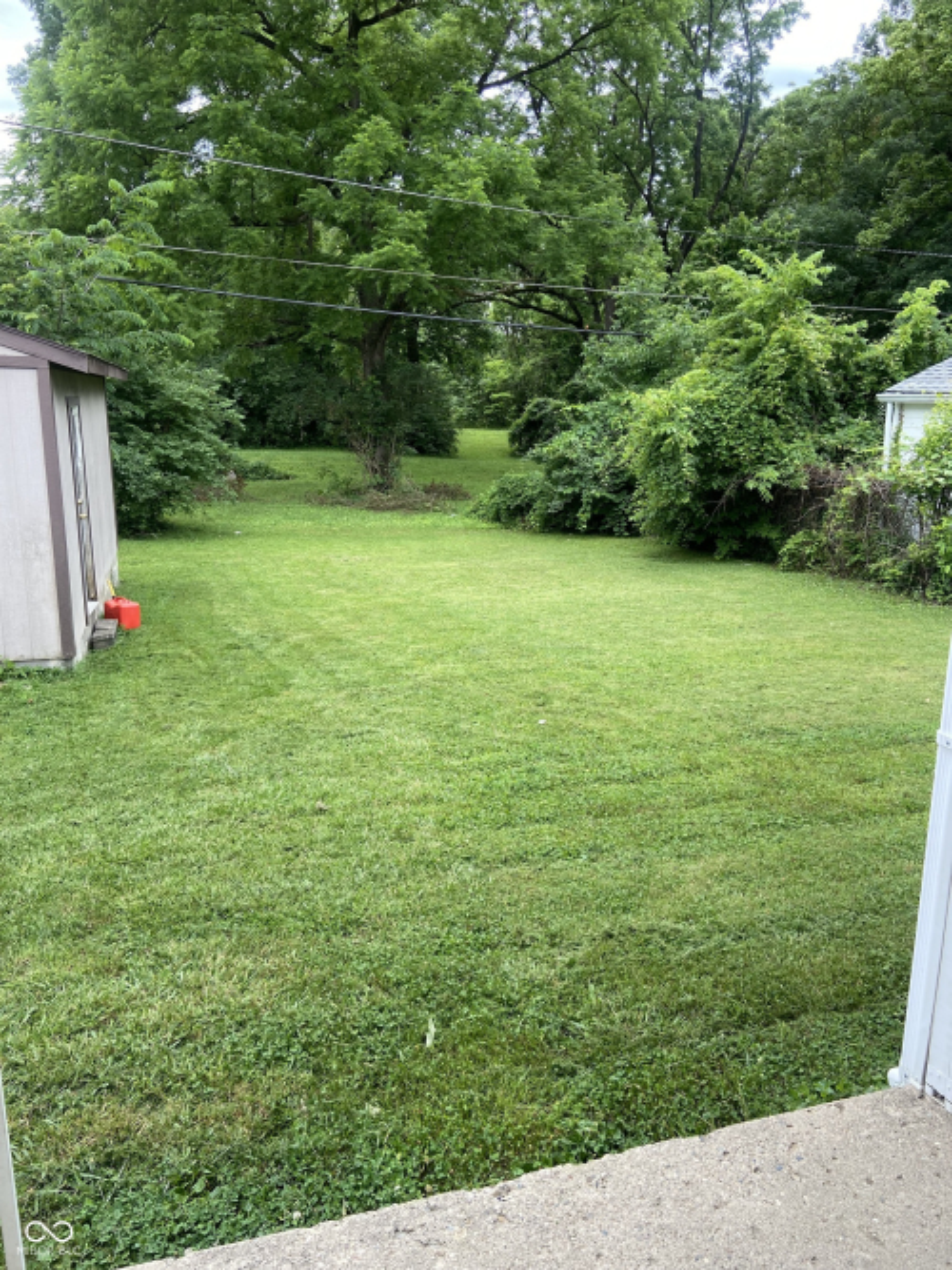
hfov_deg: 53.0
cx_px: 476
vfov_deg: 67.3
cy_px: 635
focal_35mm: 26
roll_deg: -0.8
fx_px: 954
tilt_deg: -14.3
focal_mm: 4.25
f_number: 1.8
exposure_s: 1/158
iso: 32
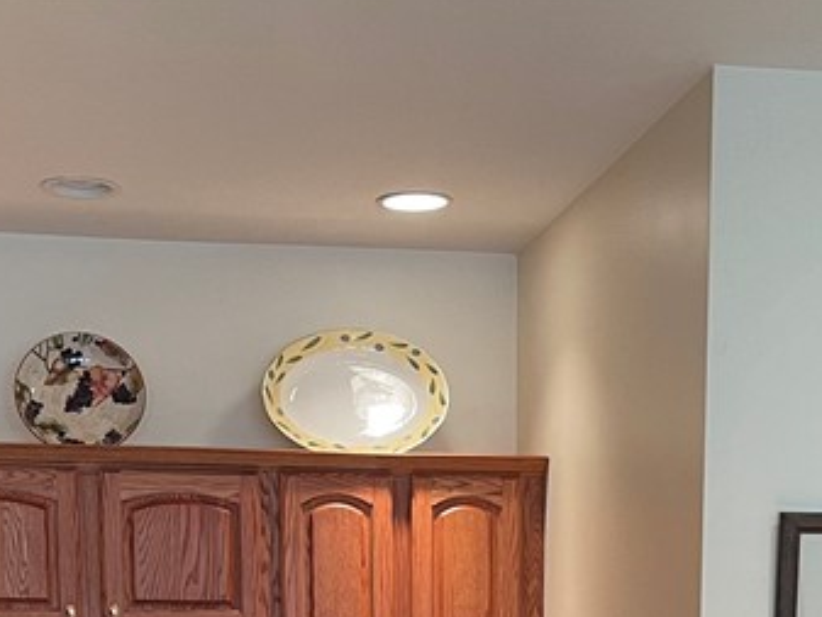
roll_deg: +0.0
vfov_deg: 16.9
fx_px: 1877
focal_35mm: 79
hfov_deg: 24.7
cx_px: 395
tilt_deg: -8.2
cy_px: 922
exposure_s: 1/60
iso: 125
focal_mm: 5.1
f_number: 1.6
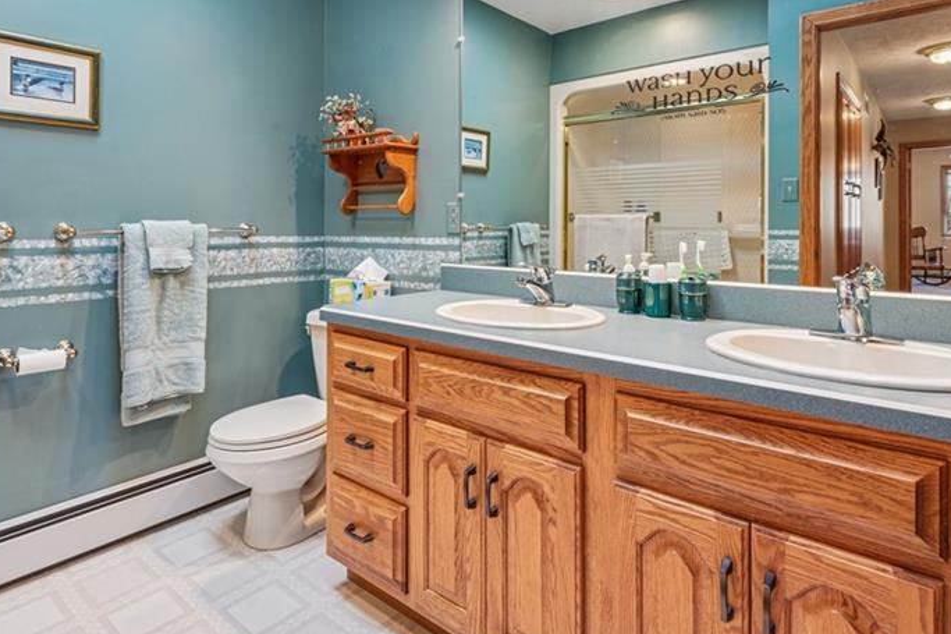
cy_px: 229
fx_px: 555
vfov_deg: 58.5
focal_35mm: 21
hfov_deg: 81.2
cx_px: 454
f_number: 11
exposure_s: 1/2.5
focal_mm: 14
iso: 50
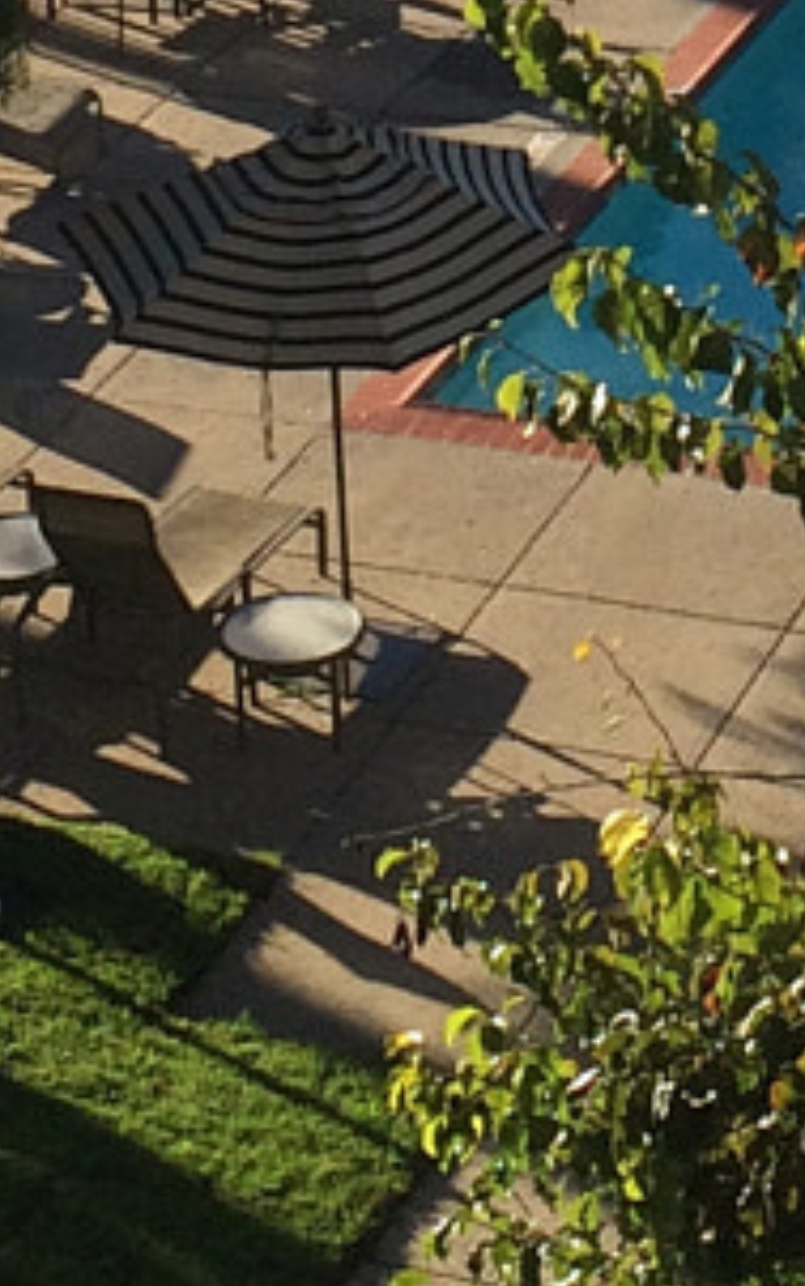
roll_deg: +0.6
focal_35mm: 163
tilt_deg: -15.9
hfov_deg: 8.0
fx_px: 5716
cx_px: 716
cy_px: -579
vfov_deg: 12.3
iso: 32
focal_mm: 4.15
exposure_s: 1/1109
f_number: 2.2
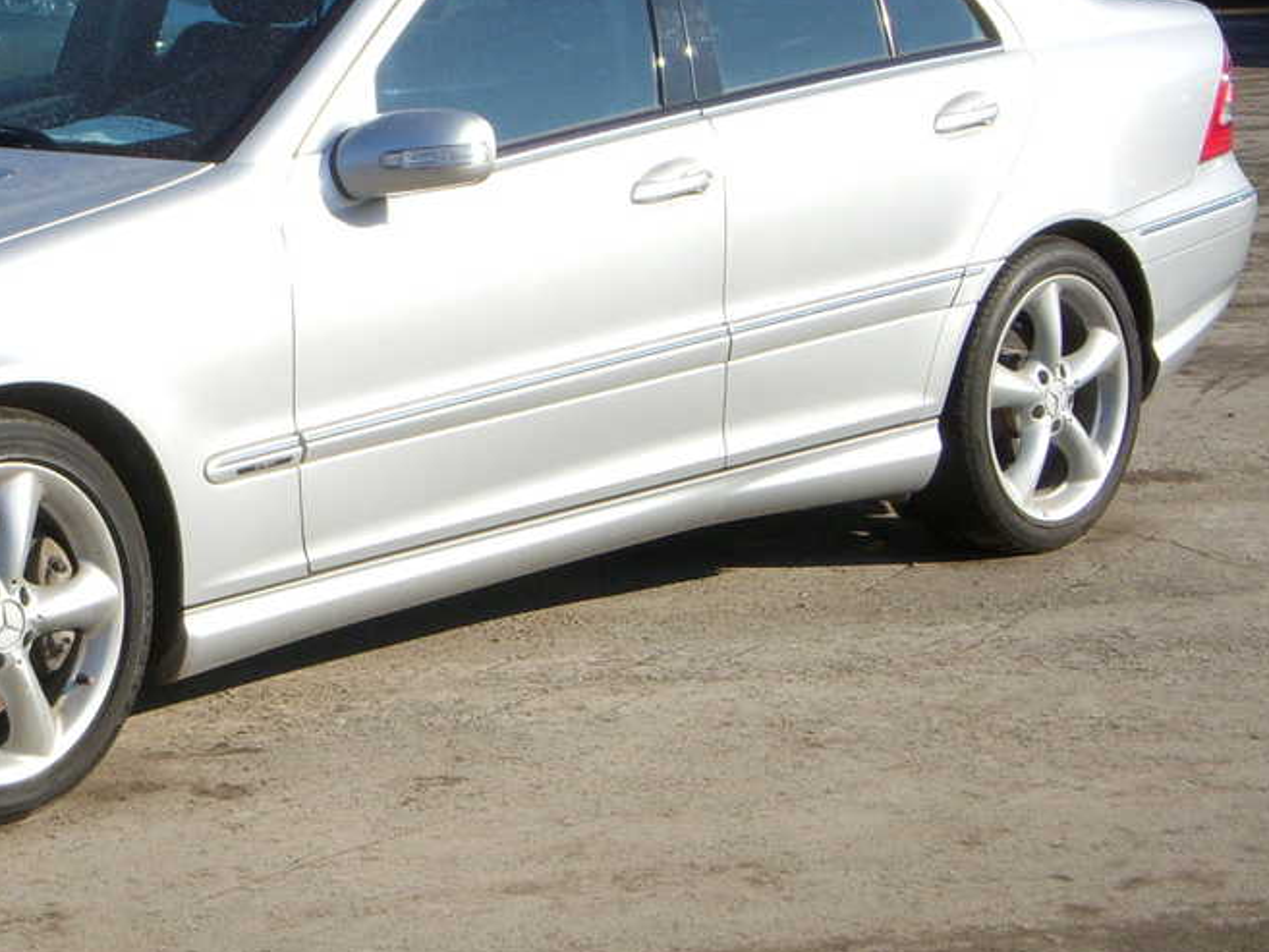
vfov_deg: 13.3
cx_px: 147
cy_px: 377
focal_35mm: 111
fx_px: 4070
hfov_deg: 17.5
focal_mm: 9.4
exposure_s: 1/800
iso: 100
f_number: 3.6
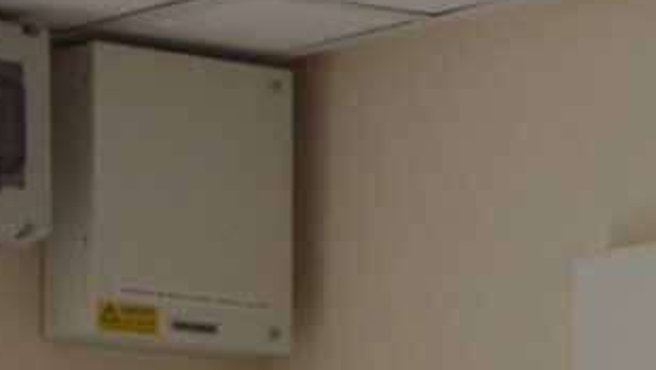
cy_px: 850
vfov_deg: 4.1
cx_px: 1238
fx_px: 5084
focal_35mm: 292
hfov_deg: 7.2
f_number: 3.2
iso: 160
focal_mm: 16.9
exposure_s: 1/60
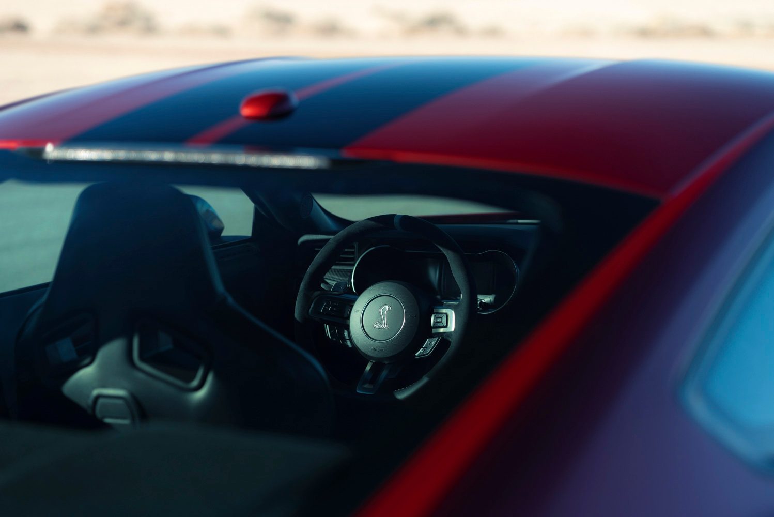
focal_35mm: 85
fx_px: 1828
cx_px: 387
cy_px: 258
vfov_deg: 16.1
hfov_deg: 23.9
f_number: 2.5
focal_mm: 85
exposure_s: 1/800
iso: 200
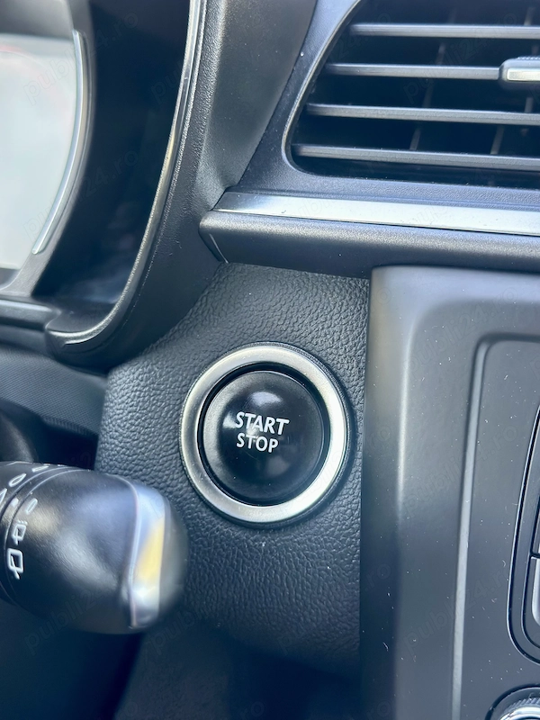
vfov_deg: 39.7
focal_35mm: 48
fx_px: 998
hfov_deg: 30.3
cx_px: 270
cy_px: 360
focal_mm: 6.86
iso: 200
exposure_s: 1/99
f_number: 1.78
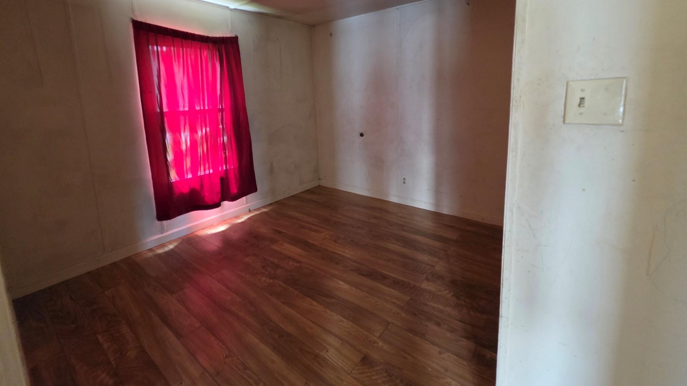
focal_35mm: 15
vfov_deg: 69.3
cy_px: 143
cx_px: 344
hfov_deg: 103.0
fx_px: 273
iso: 500
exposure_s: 1/60
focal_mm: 2.2
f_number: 1.9
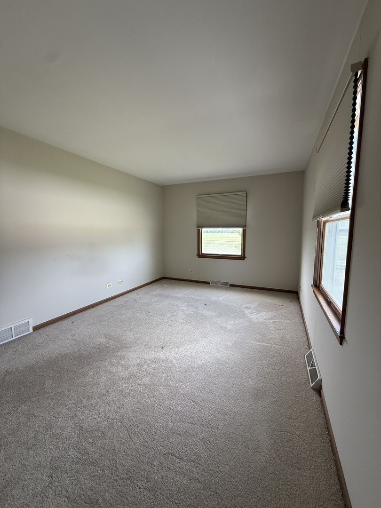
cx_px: 190
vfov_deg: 102.1
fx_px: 205
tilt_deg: -6.8
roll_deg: -0.3
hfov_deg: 85.7
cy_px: 254
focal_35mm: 14
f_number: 2.2
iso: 125
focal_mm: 2.22
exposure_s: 1/99
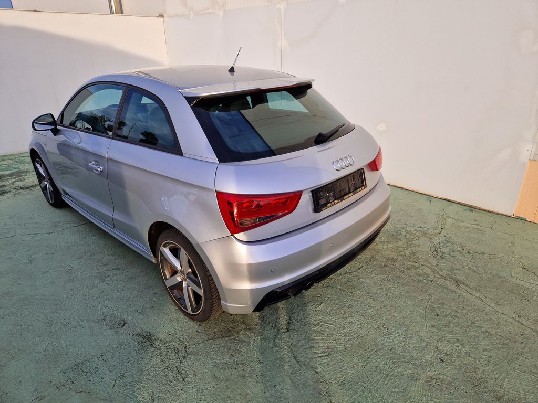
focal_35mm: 23
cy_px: 202
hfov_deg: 73.9
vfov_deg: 58.9
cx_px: 269
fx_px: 357
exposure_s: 1/488
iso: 50
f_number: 1.8
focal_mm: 5.4
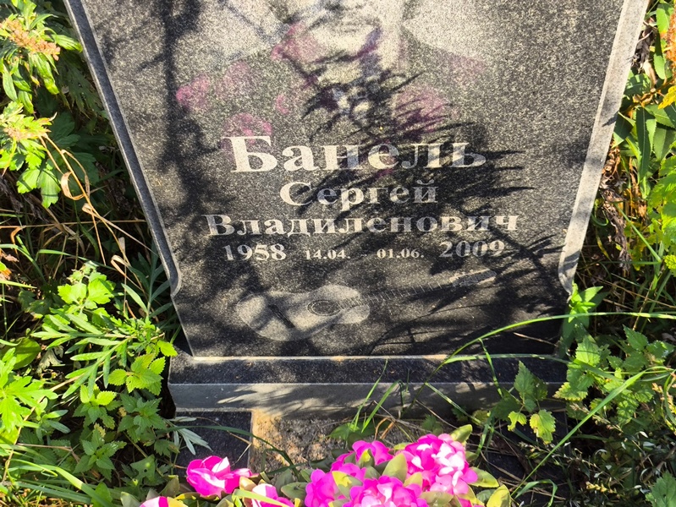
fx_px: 977
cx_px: 338
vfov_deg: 29.1
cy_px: 254
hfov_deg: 38.2
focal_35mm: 50
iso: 50
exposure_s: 1/356
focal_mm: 4.71
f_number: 1.7
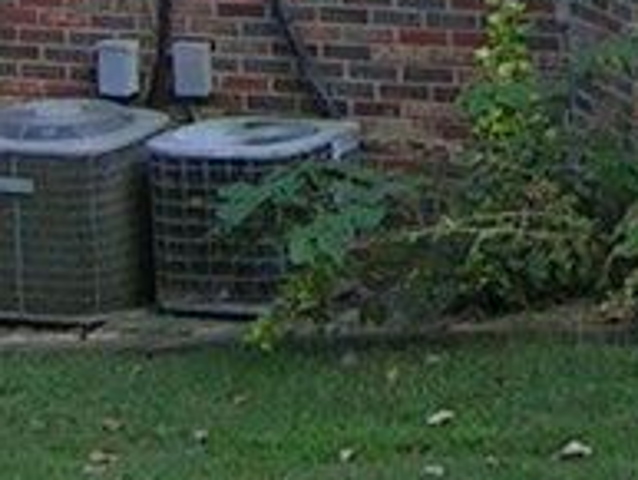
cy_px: -526
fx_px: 4279
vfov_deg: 6.2
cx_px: 1002
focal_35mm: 232
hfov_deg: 8.3
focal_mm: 5.4
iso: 50
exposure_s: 1/131
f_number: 2.8
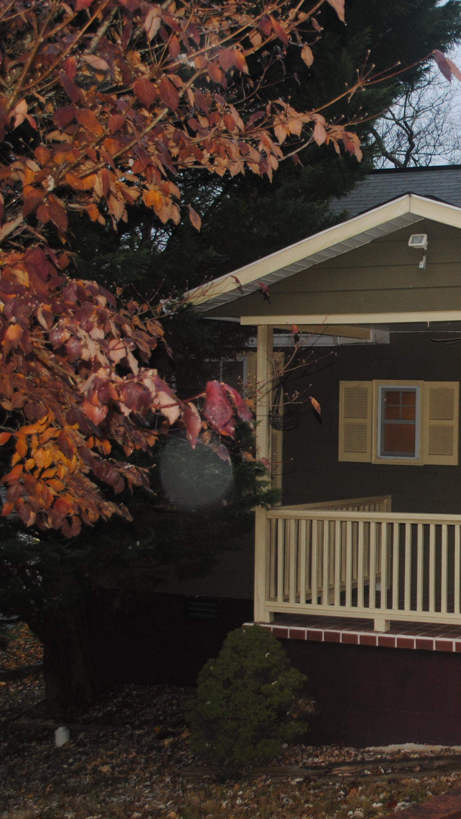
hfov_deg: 20.0
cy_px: 411
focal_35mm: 57
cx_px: 525
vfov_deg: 36.6
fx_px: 1238
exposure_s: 1/60
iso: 200
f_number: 4
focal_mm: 24
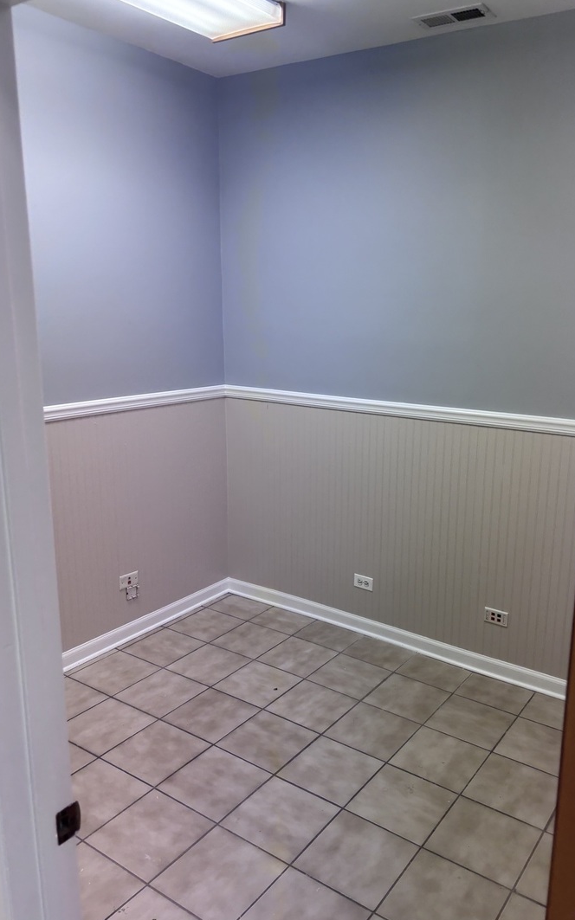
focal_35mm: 28
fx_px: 702
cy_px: 466
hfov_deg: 44.4
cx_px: 329
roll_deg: -0.8
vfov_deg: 66.5
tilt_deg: -11.5
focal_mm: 5.96
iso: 40
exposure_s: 1/120
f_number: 1.6
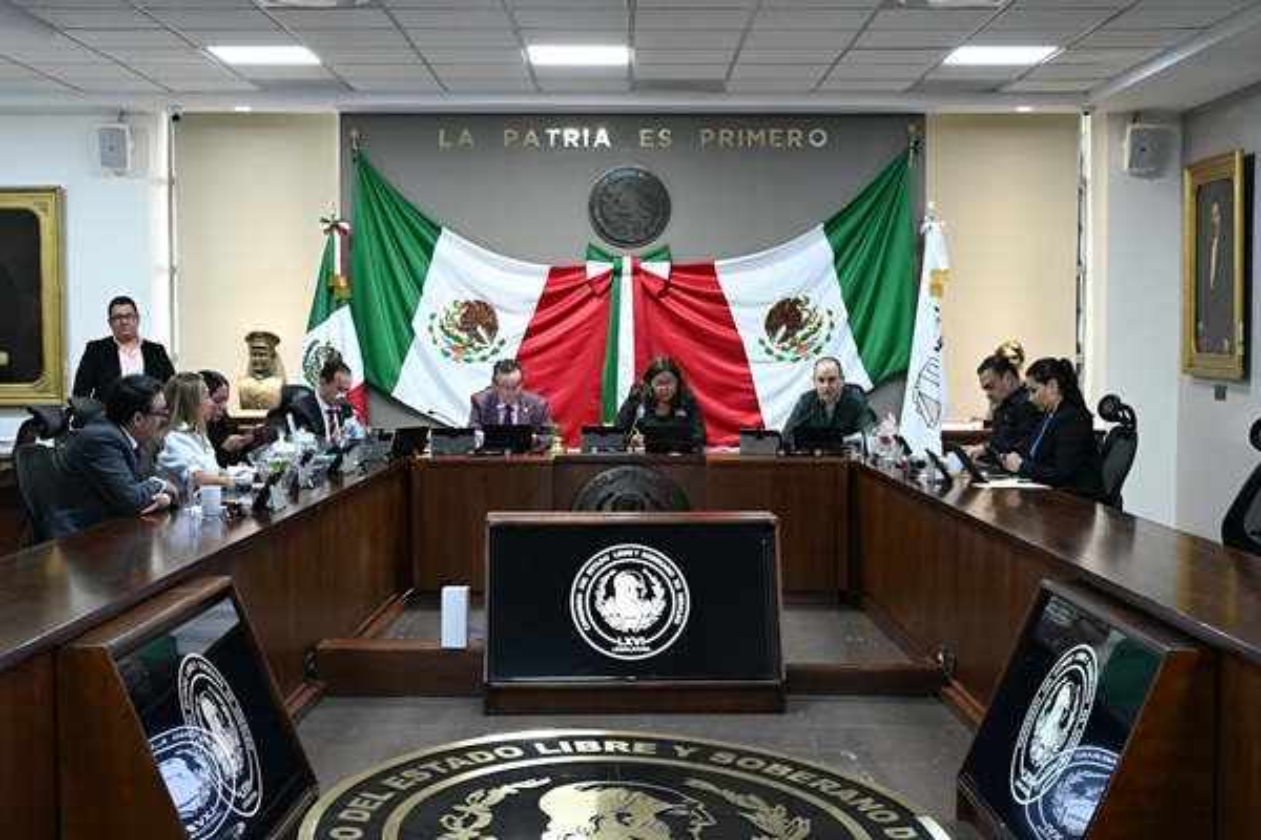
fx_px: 1681
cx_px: 630
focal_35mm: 48
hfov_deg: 41.1
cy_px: 420
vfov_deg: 28.1
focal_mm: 48
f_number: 6.3
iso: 4000
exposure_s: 1/60
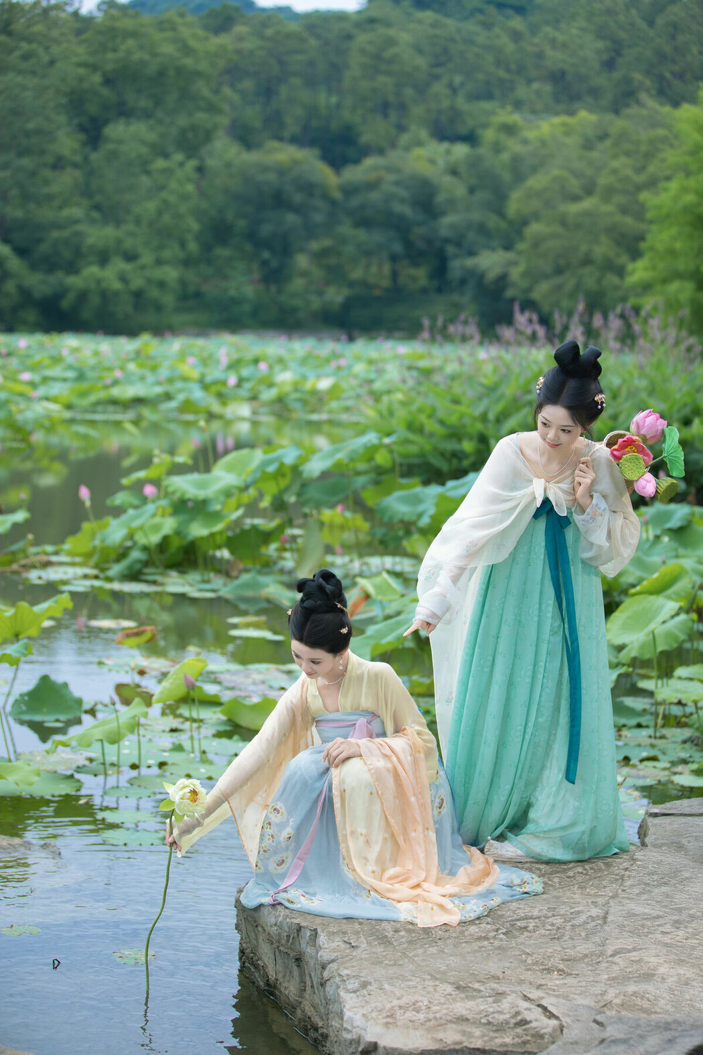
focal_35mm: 70
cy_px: 528
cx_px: 352
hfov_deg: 19.5
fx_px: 2050
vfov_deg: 28.8
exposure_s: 1/400
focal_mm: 70
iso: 100
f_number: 2.8
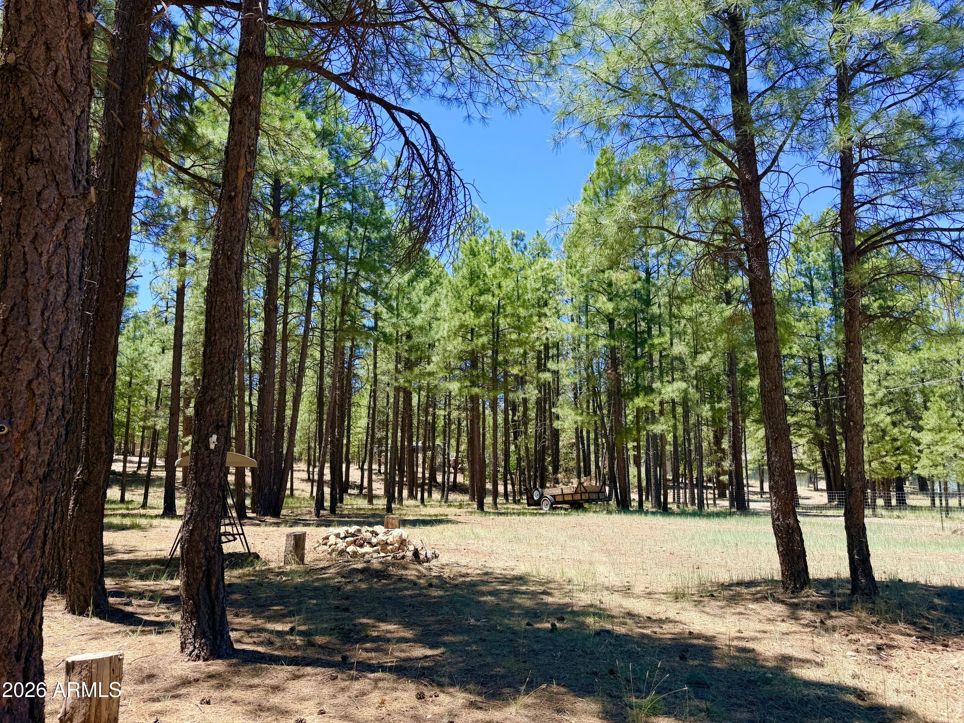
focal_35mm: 24
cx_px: 482
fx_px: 668
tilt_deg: +9.4
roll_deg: +0.7
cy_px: 362
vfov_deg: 56.8
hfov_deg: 71.6
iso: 80
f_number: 1.78
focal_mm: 6.76
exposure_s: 1/1292
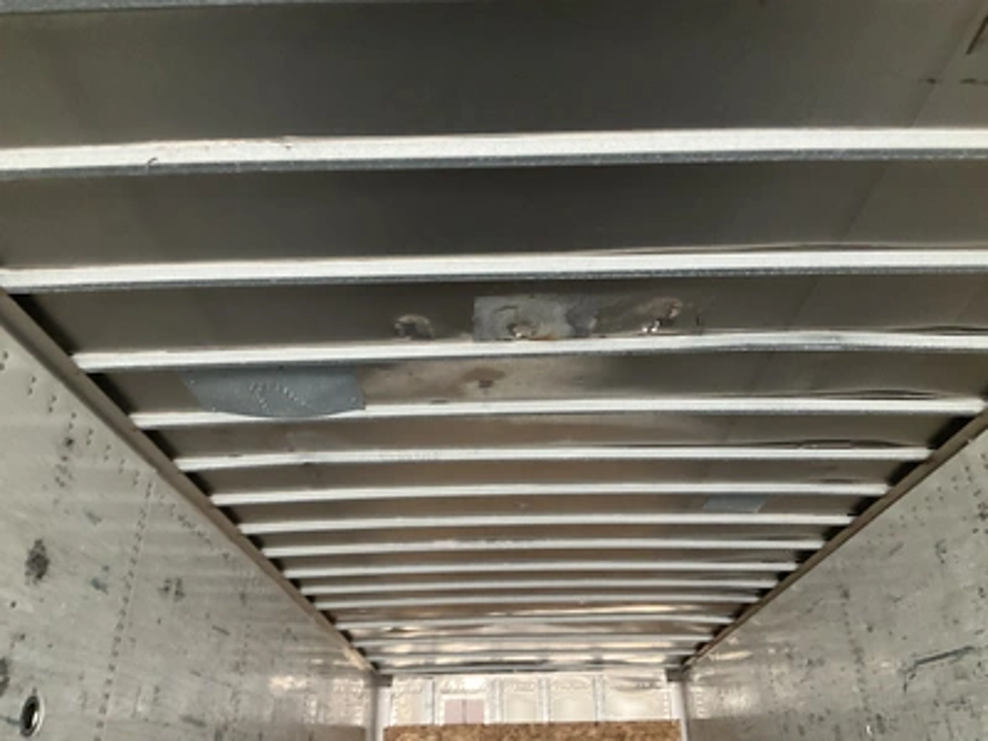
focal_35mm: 29
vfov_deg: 48.2
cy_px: 370
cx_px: 494
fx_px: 828
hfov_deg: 61.7
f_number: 1.8
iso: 250
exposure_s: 1/60
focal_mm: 3
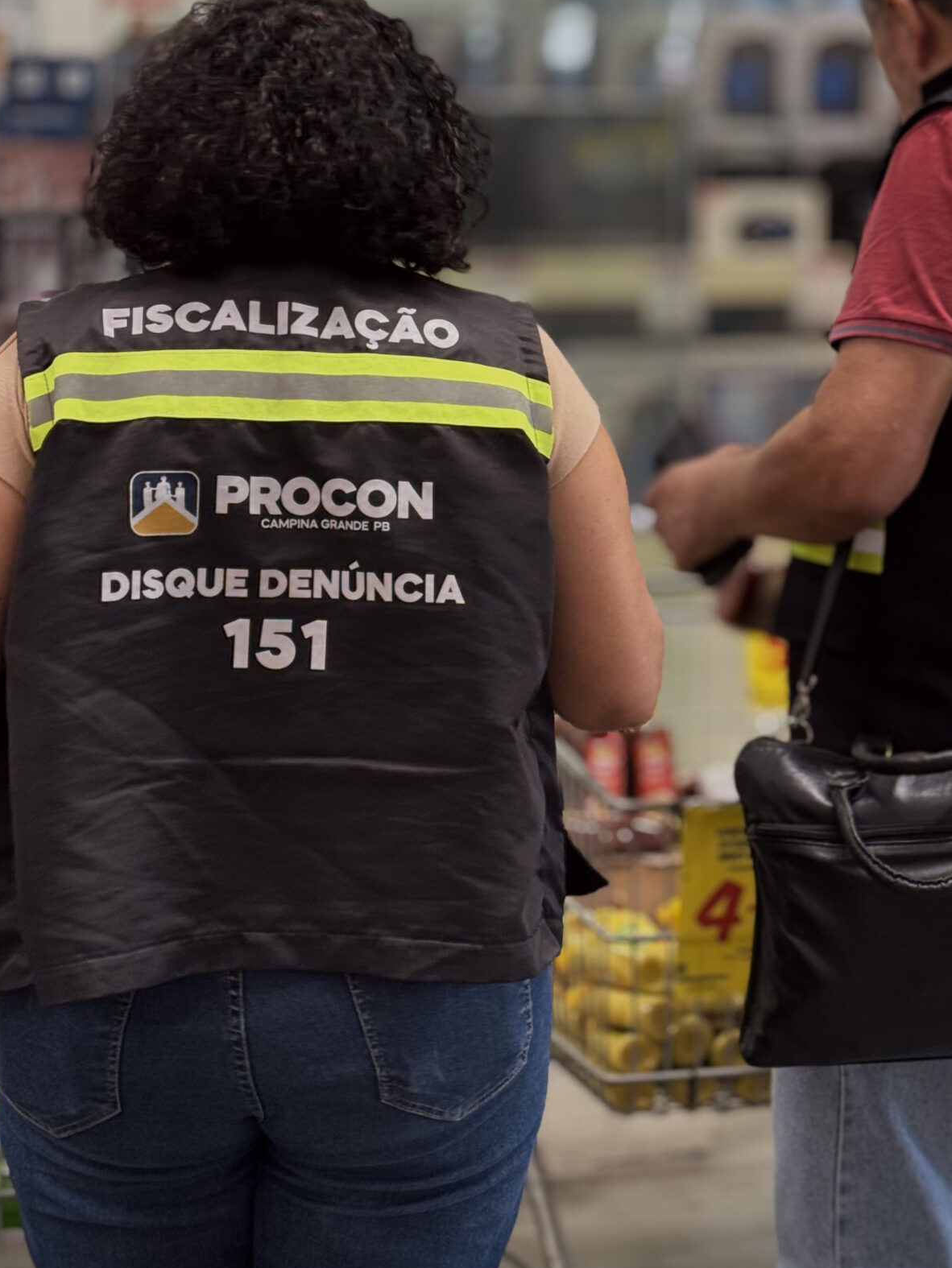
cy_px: 390
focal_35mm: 78
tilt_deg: -4.7
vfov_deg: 24.8
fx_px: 2859
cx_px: 701
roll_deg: +0.9
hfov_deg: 18.8
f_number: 1.78
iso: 100
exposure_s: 1/60
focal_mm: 6.76
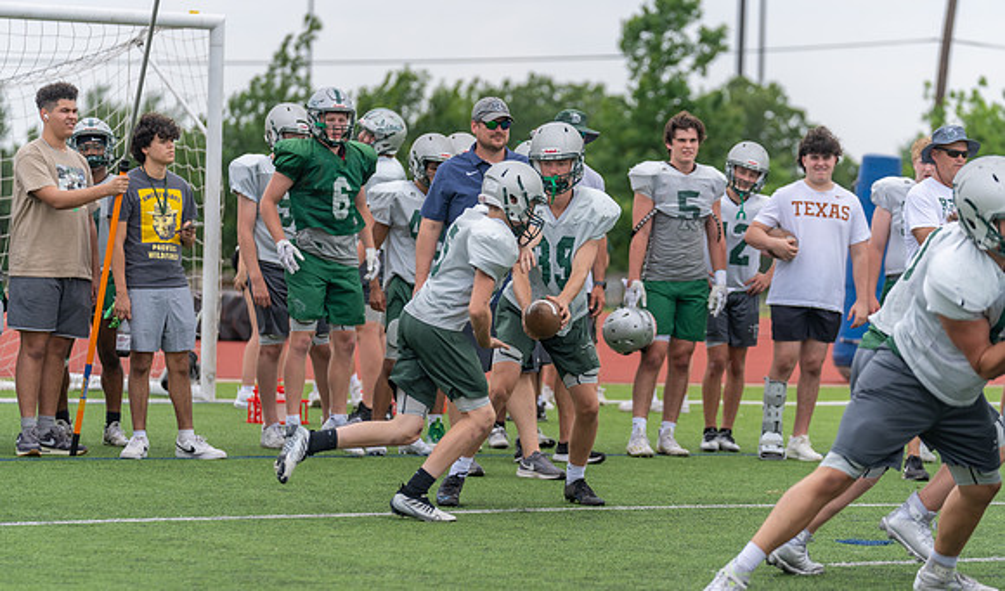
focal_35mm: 161
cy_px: 334
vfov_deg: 7.8
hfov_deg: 13.3
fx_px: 4325
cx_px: 502
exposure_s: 1/1250
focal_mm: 155
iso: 160
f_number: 3.5
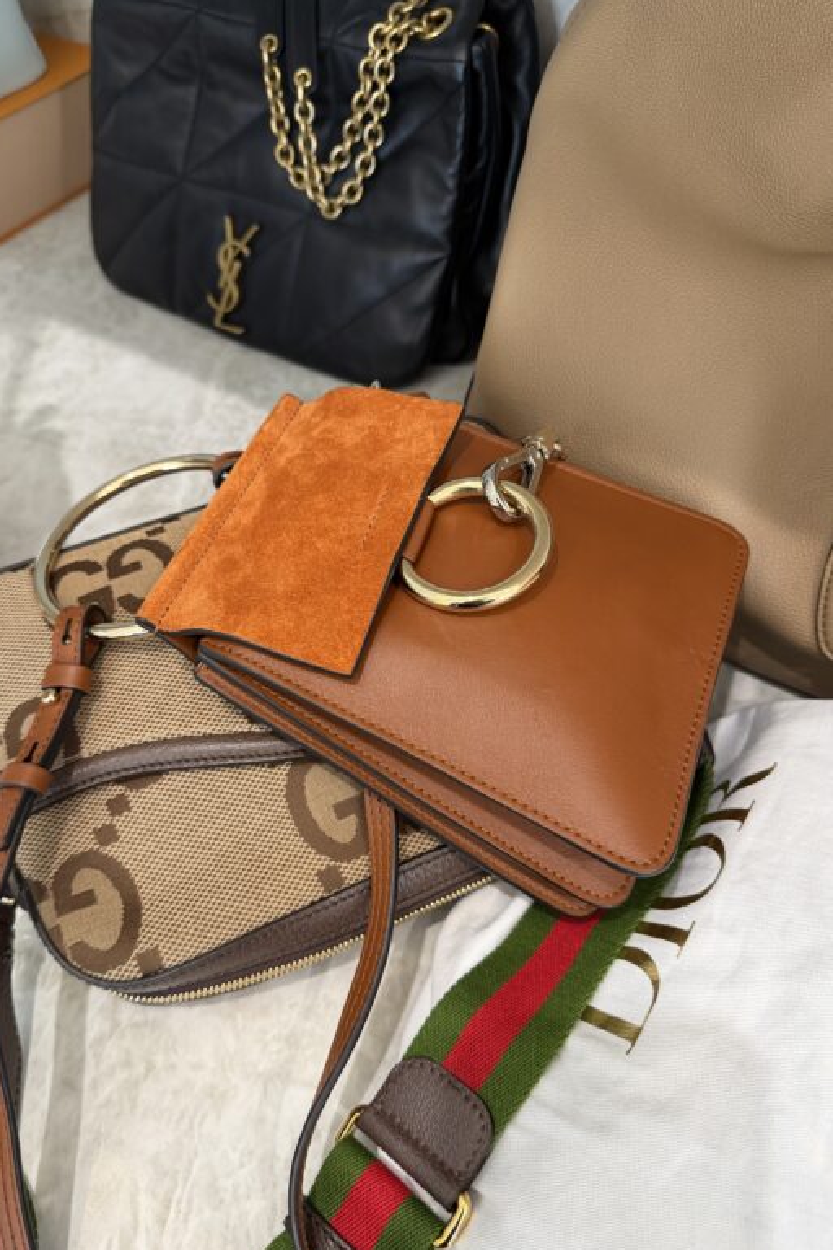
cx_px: 371
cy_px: 645
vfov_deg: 69.4
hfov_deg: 49.5
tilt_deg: -51.8
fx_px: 902
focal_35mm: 26
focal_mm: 6.76
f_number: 1.78
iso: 200
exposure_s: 1/60
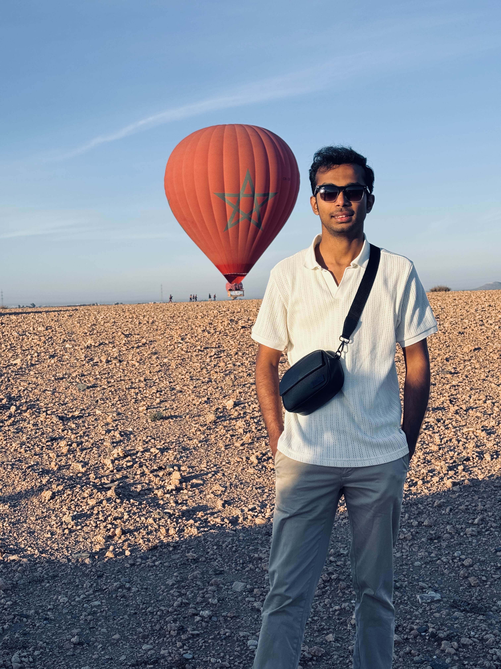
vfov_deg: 39.7
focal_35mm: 48
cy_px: 334
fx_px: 926
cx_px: 250
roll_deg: +2.0
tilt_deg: +0.1
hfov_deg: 30.3
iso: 64
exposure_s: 1/2611
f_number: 1.78
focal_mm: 6.76
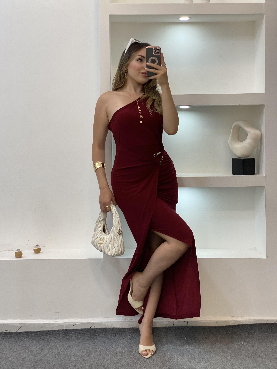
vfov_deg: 36.2
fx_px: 565
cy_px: 187
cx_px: 136
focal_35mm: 53
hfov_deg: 27.5
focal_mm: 6
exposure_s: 1/100
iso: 80
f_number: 2
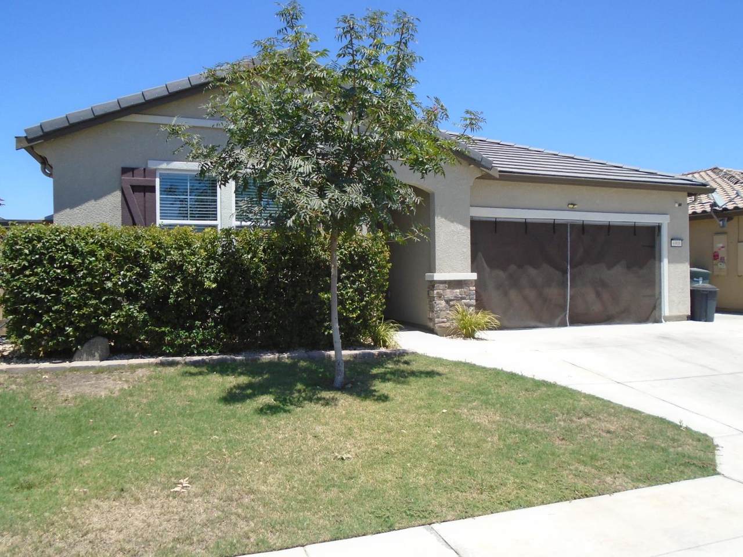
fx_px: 558
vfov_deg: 53.1
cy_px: 278
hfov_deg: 67.3
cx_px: 372
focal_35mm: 26
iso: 100
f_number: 3.2
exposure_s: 1/800
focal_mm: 4.6
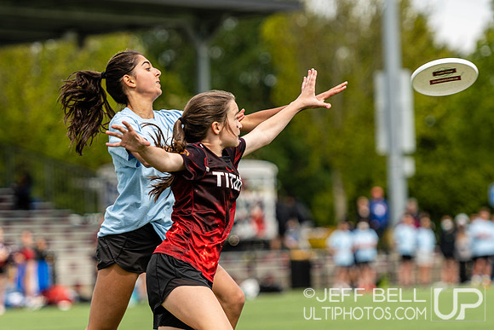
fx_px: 3088
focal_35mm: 225
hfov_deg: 9.1
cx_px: 247
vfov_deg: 6.1
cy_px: 165
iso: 100
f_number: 2.8
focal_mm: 150
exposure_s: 1/1250
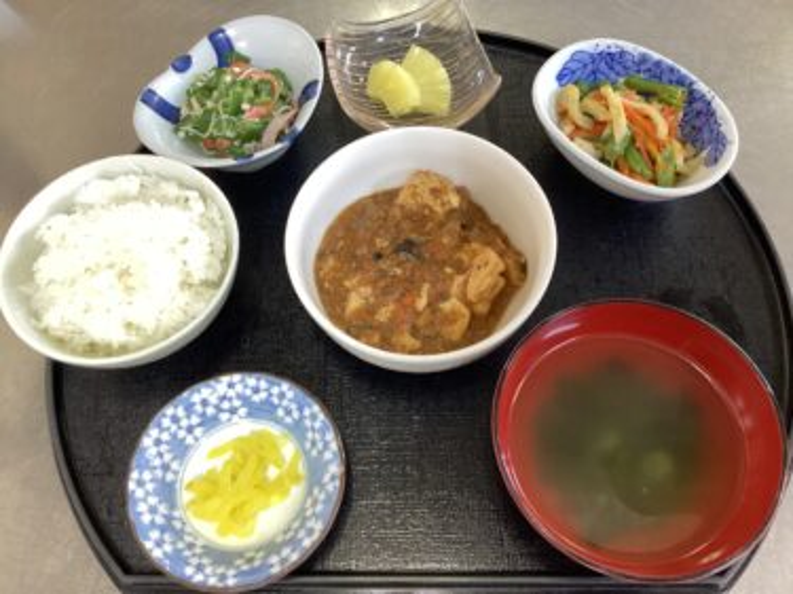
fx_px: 710
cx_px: 396
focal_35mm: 31
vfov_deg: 45.4
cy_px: 297
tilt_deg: -64.9
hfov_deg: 58.4
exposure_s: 1/40
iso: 400
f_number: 2.4
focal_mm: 3.3
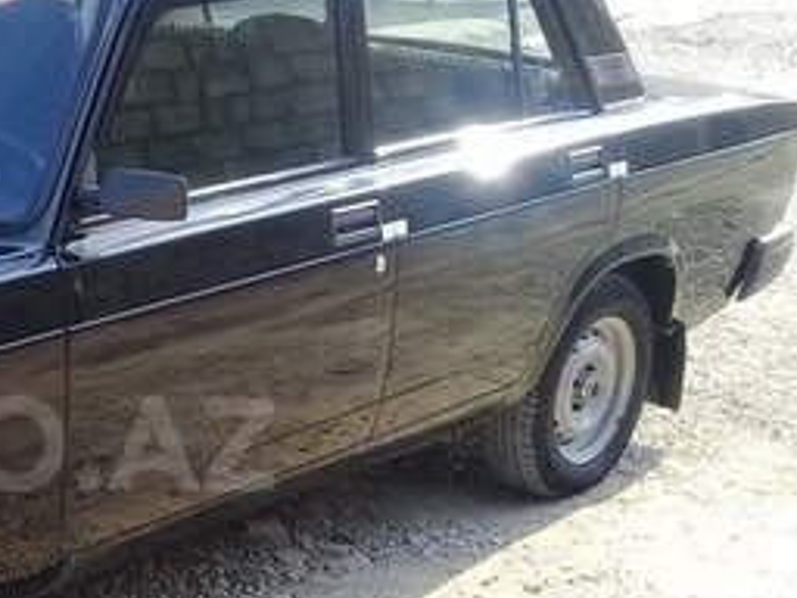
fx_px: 1842
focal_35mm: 80
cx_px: -44
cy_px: 444
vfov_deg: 18.3
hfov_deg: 23.2
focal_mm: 3.3
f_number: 2.2
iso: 50
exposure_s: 1/323
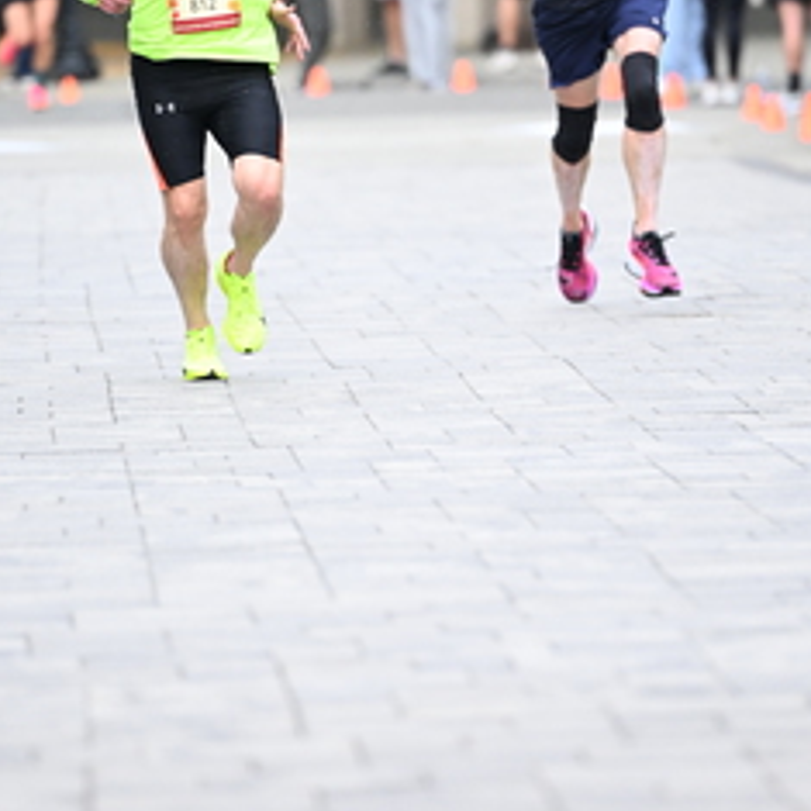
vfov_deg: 4.4
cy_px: 352
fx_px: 10550
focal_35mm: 398
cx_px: 364
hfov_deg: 4.4
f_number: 2.8
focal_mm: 200
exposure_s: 1/1250
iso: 1250
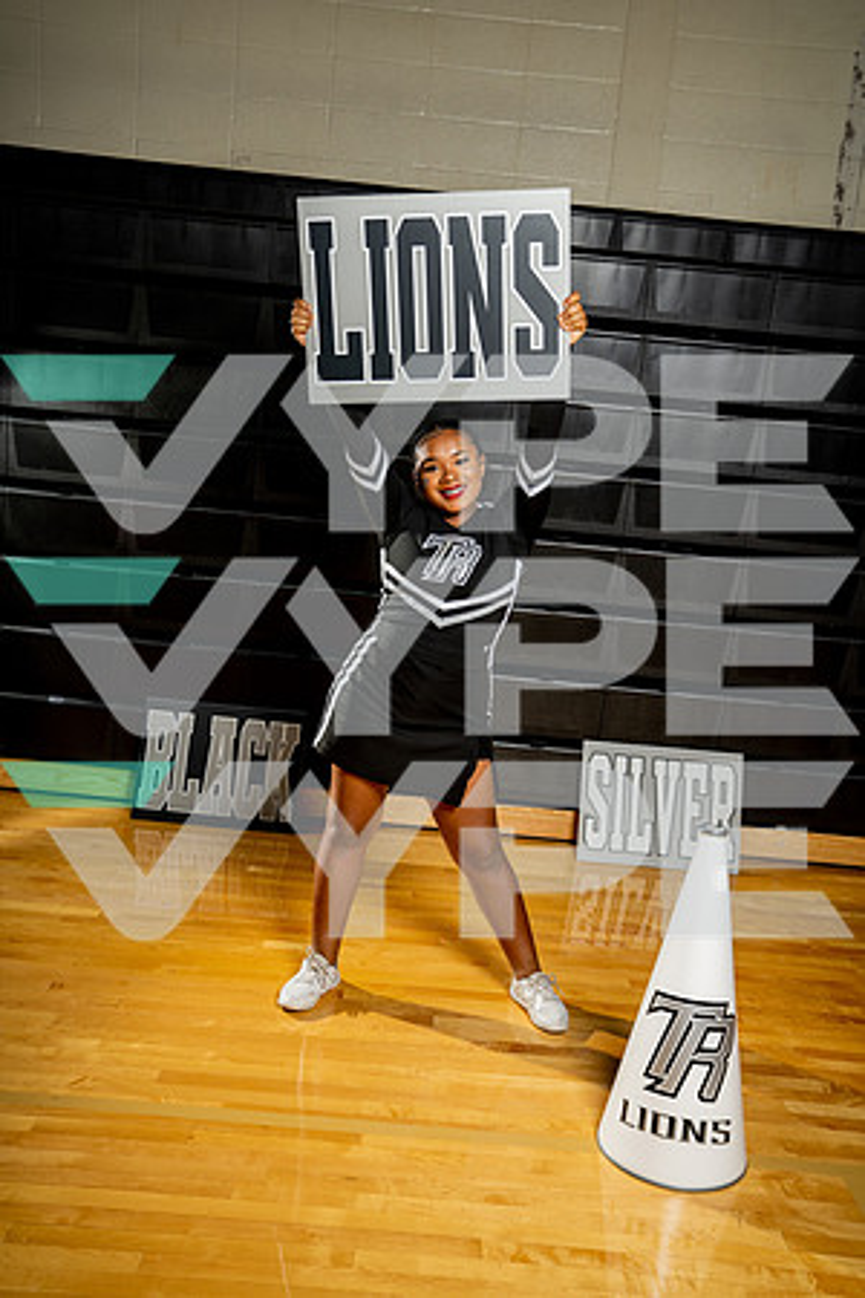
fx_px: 1225
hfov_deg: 38.9
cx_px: 432
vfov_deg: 55.8
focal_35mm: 34
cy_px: 649
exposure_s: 1/250
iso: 200
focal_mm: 34
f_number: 5.6
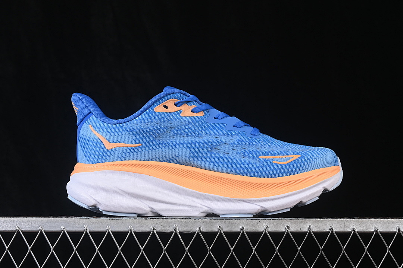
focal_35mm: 75
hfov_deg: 27.0
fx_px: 840
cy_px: 134
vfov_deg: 18.2
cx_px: 202
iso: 160
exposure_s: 1/80
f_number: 8
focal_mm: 50
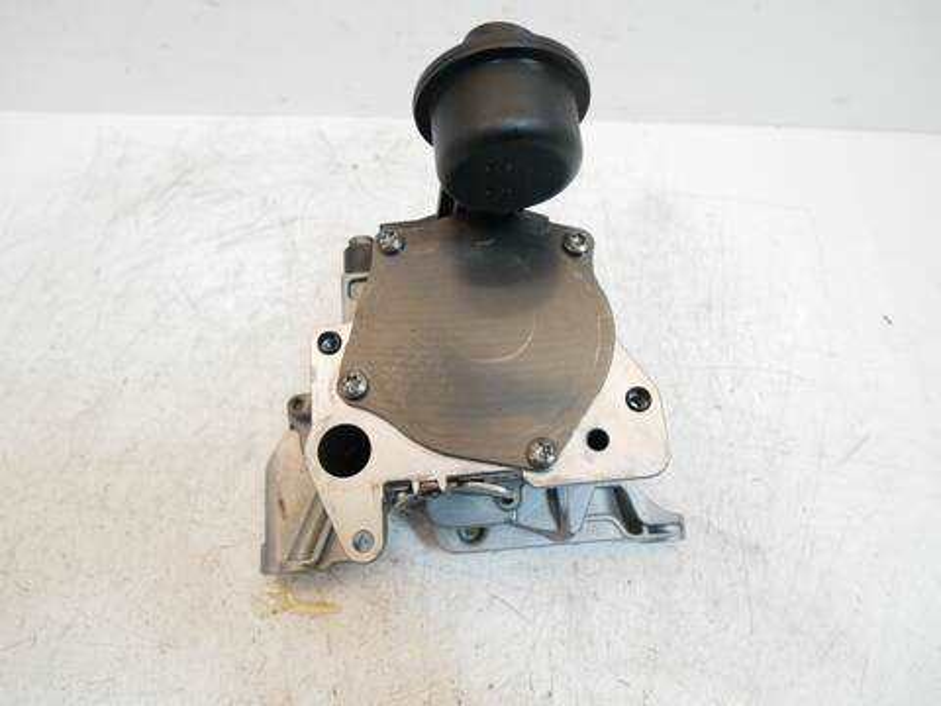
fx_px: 652
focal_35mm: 24
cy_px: 353
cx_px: 470
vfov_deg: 56.8
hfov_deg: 71.6
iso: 250
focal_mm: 12
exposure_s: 1/60
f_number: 3.5
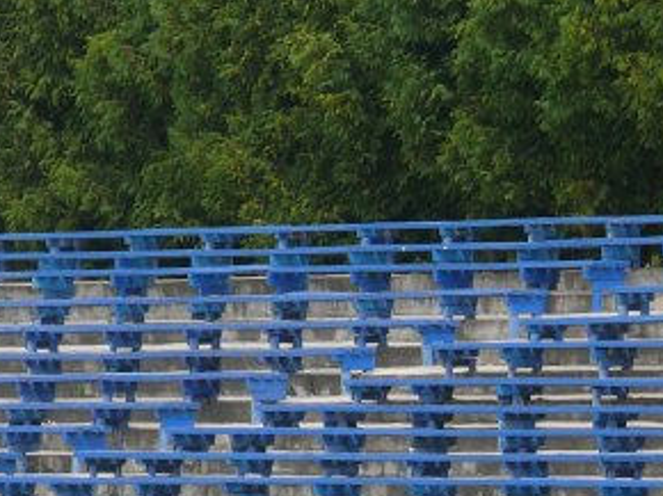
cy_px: 293
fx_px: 14908
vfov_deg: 1.9
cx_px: 39
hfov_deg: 2.5
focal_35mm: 779
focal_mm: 47.8
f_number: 5.6
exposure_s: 1/250
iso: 100
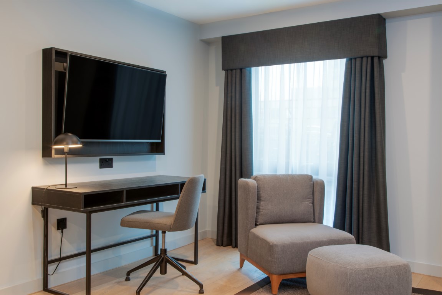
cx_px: 221
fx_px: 430
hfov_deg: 54.4
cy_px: 148
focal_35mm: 35
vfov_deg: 37.9
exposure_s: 13
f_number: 16
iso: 125
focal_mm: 35
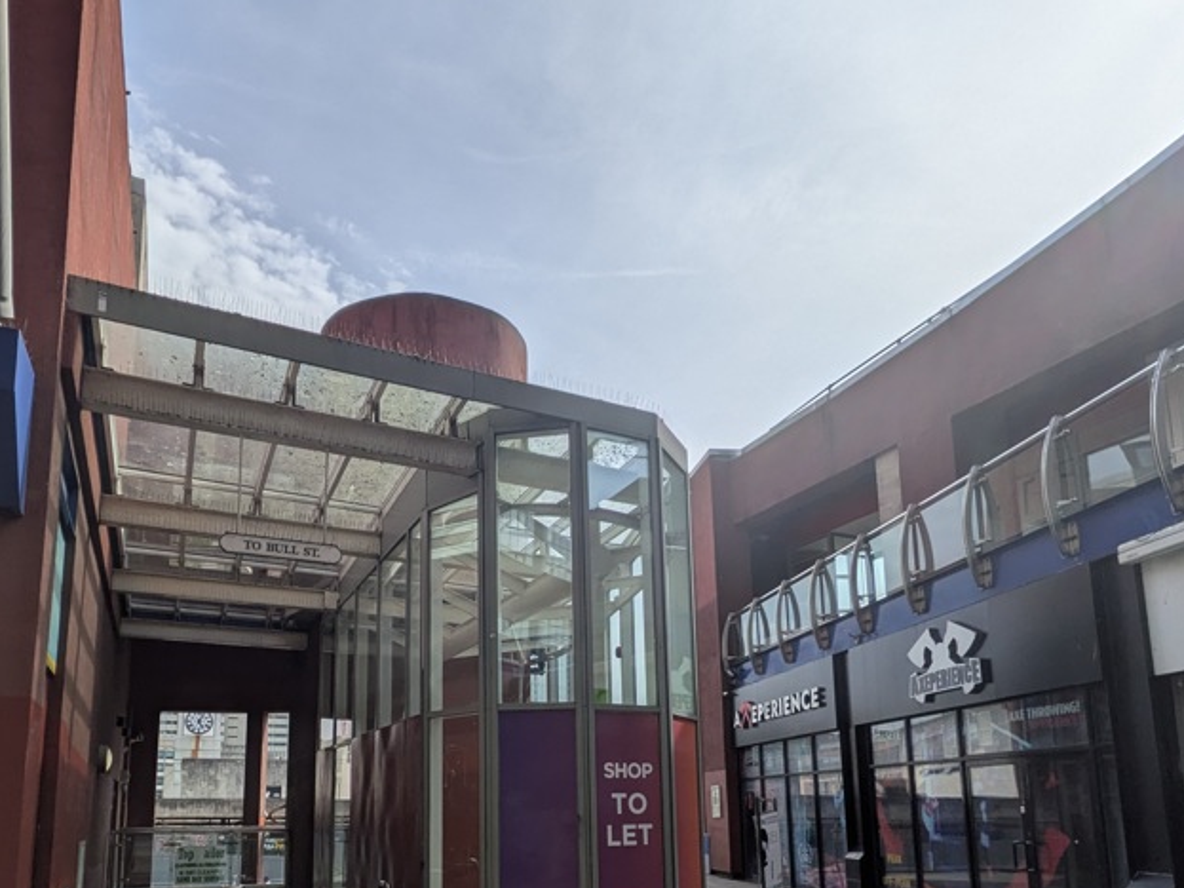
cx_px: 496
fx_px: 787
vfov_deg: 55.2
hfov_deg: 73.4
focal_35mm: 23
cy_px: 696
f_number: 2.2
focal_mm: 1.85
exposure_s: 1/3704
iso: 51
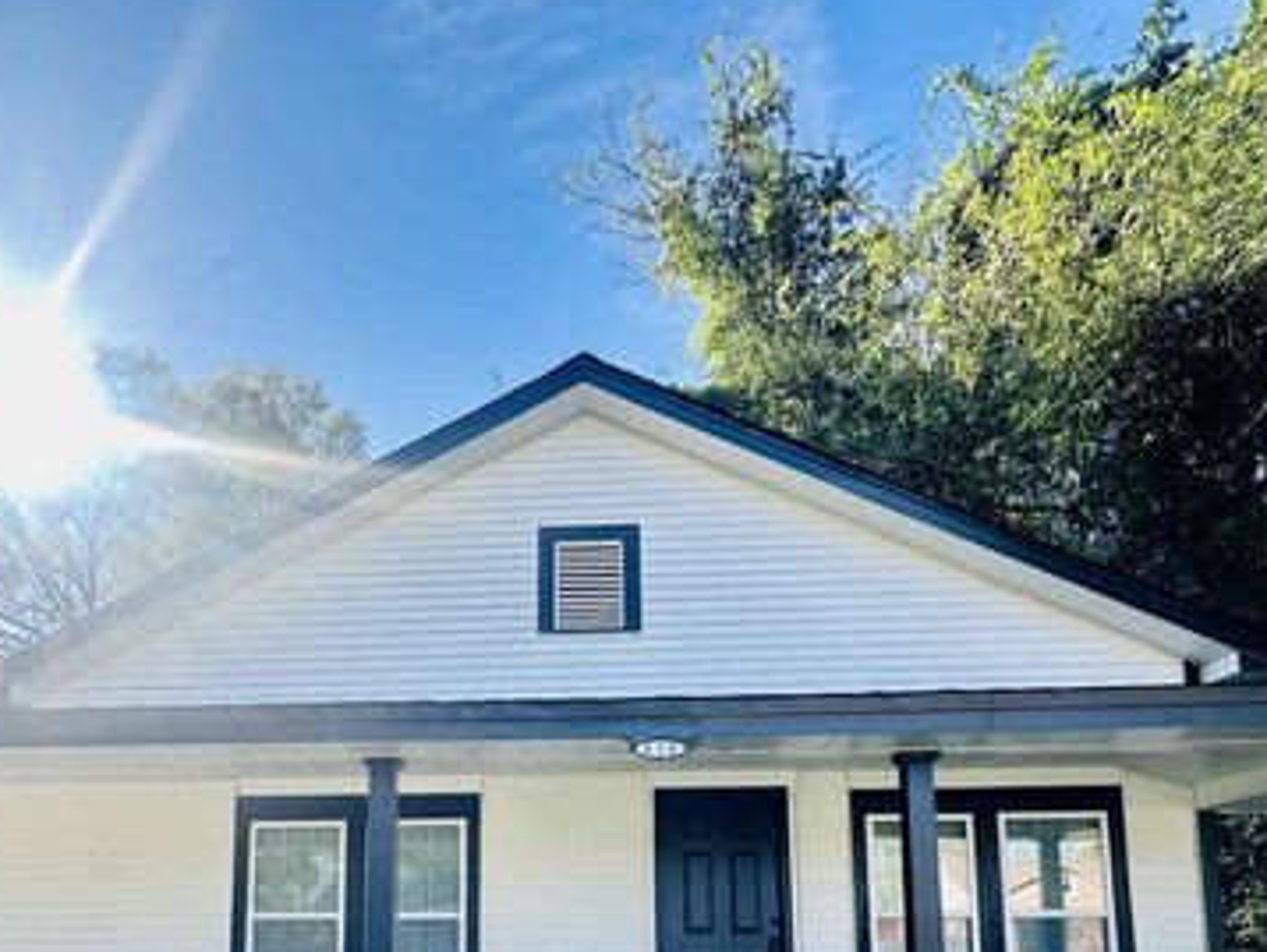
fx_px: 916
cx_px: 513
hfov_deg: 68.7
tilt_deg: +7.5
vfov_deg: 49.8
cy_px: 828
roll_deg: -0.8
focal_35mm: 25
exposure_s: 1/543
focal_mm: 2.22
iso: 40
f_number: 2.2
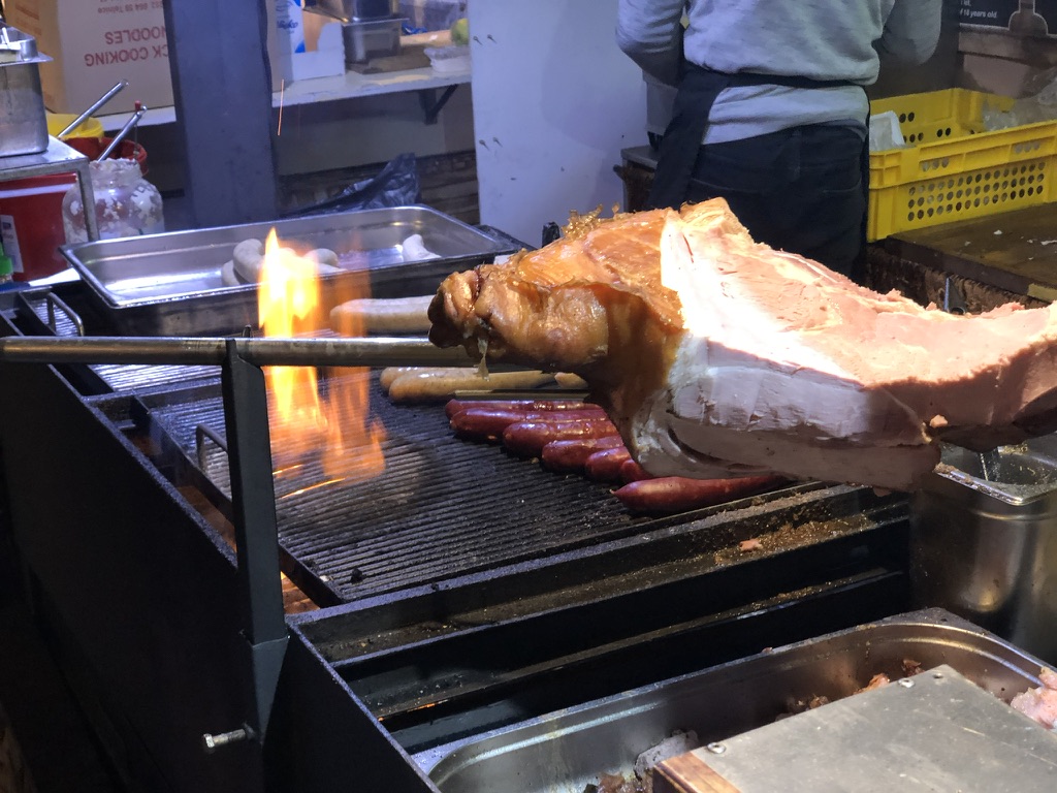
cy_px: 396
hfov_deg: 36.8
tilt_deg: -20.4
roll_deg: +3.2
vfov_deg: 28.0
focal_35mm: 52
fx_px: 1588
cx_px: 528
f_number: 2.4
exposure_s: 1/33
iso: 125
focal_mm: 6
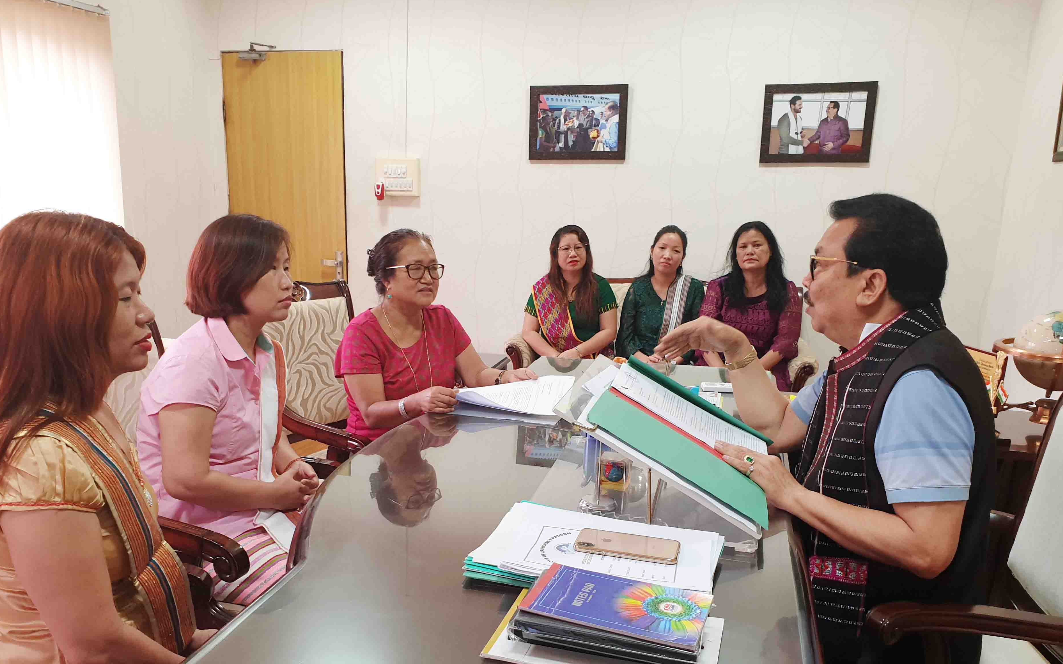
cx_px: 494
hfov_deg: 62.8
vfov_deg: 41.4
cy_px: 432
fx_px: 869
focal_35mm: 30
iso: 160
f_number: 2.4
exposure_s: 1/50
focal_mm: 4.3
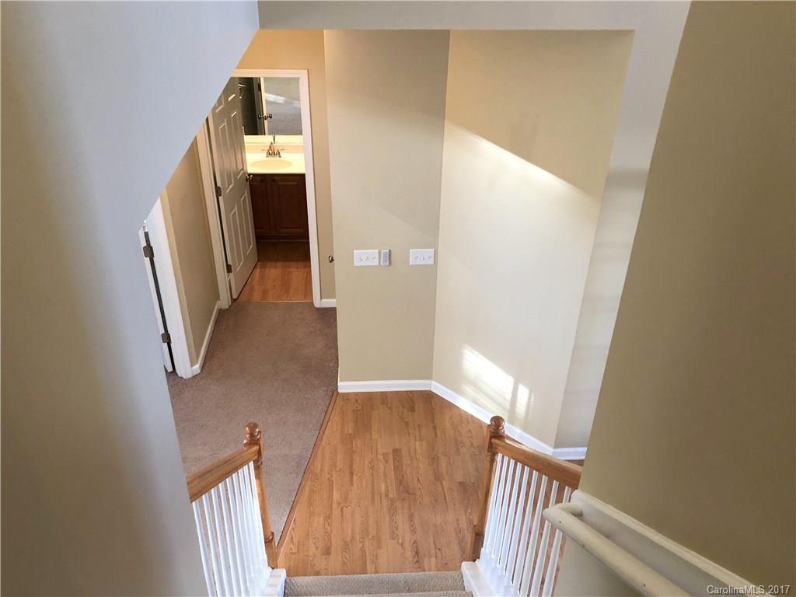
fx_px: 667
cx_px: 398
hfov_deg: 61.7
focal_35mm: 29
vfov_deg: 48.2
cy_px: 298
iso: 50
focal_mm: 3.99
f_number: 1.8
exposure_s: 1/15
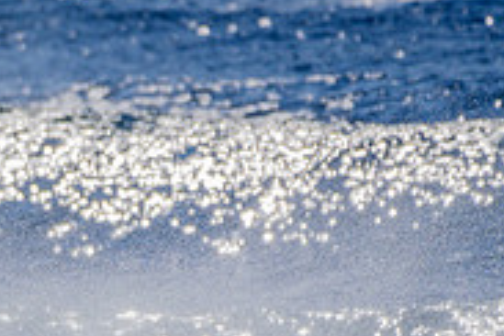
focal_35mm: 1930
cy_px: 462
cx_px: -246
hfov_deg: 1.1
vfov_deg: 0.7
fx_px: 27018
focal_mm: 500
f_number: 5.6
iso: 100
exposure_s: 1/2000
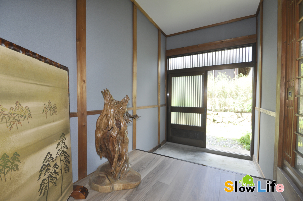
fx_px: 126
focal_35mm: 15
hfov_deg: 100.5
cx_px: 152
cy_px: 100
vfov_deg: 77.2
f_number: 5
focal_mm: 10
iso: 400
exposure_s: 1/100
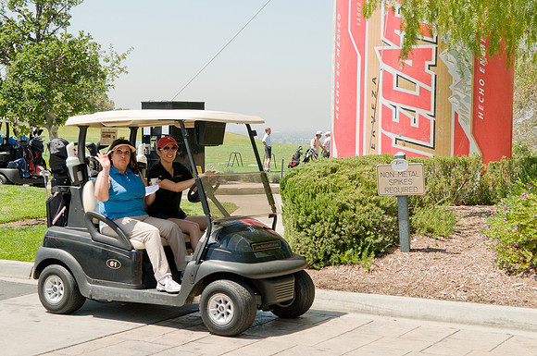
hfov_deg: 30.6
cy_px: 178
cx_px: 268
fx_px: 983
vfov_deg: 20.6
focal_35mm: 66
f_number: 6.3
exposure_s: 1/640
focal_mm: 44
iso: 400
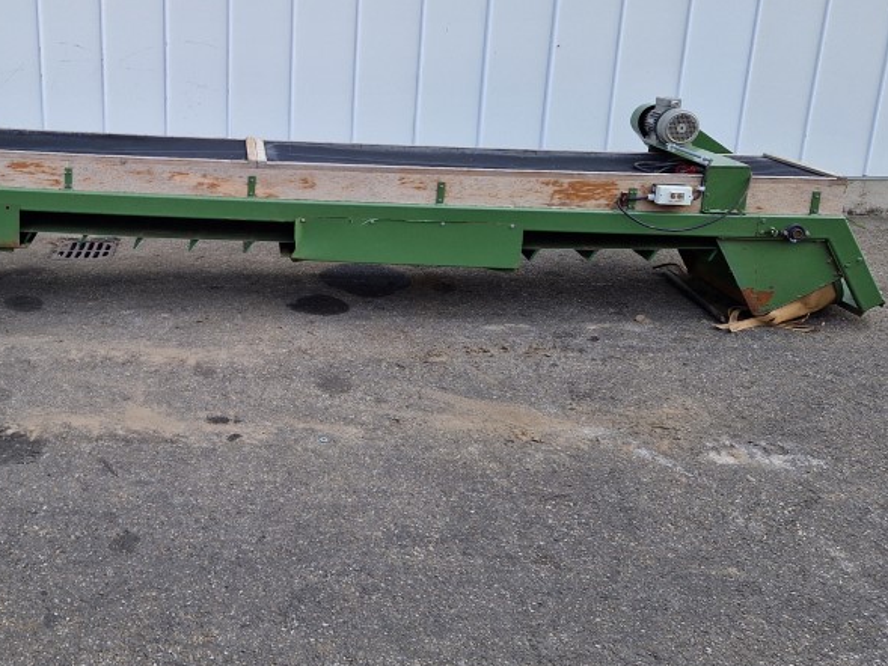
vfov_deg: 35.5
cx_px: 222
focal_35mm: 40
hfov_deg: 45.2
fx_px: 1026
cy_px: 203
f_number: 1.8
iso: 50
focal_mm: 5.4
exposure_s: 1/636
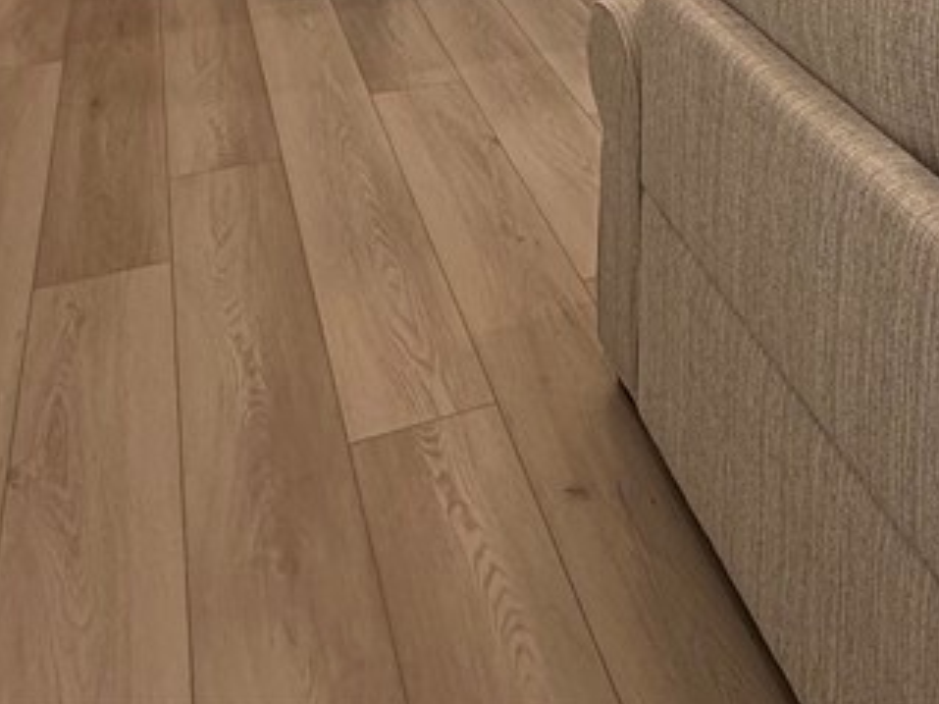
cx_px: 695
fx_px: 1220
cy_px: -415
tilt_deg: -2.5
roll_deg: -1.6
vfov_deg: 23.7
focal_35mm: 45
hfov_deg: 41.0
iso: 125
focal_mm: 2.22
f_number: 2.2
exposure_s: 1/120
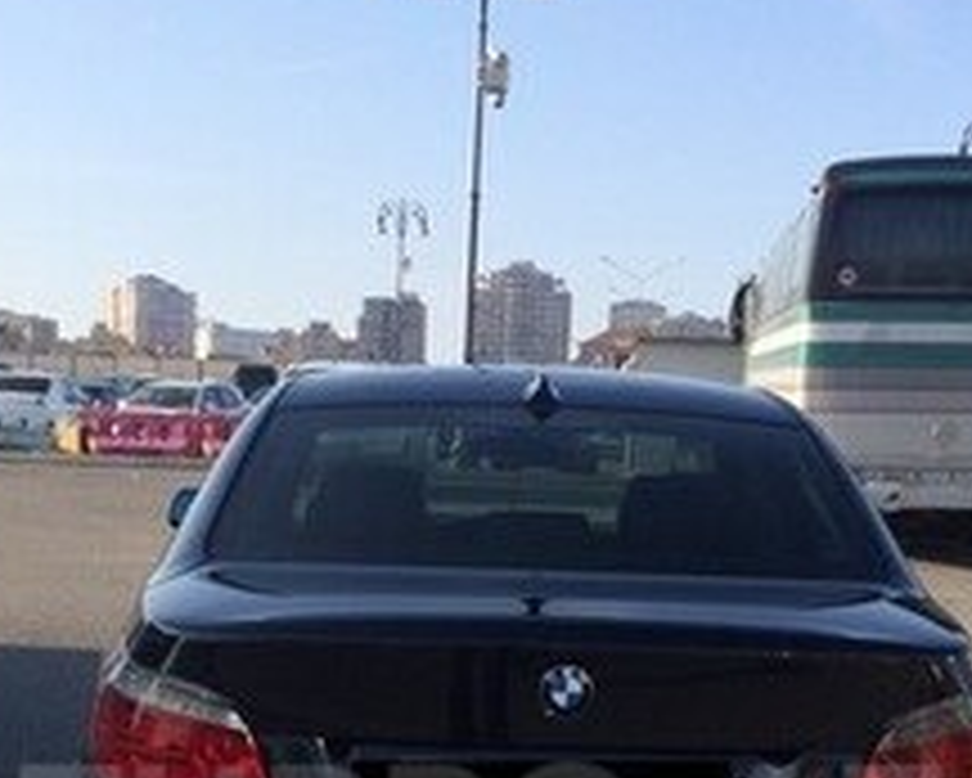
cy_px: 832
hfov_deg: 29.1
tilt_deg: -12.4
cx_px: 482
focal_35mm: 65
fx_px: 1871
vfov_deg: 22.3
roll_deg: -1.8
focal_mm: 4.15
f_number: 2.2
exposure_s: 1/1140
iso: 32
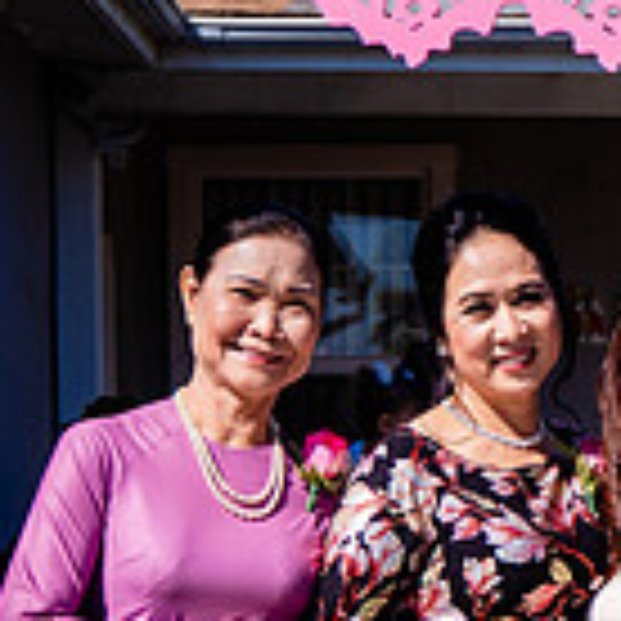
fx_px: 2537
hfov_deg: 13.7
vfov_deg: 13.8
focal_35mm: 125
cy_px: 615
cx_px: 664
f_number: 2.8
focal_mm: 31
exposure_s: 1/4000
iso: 80
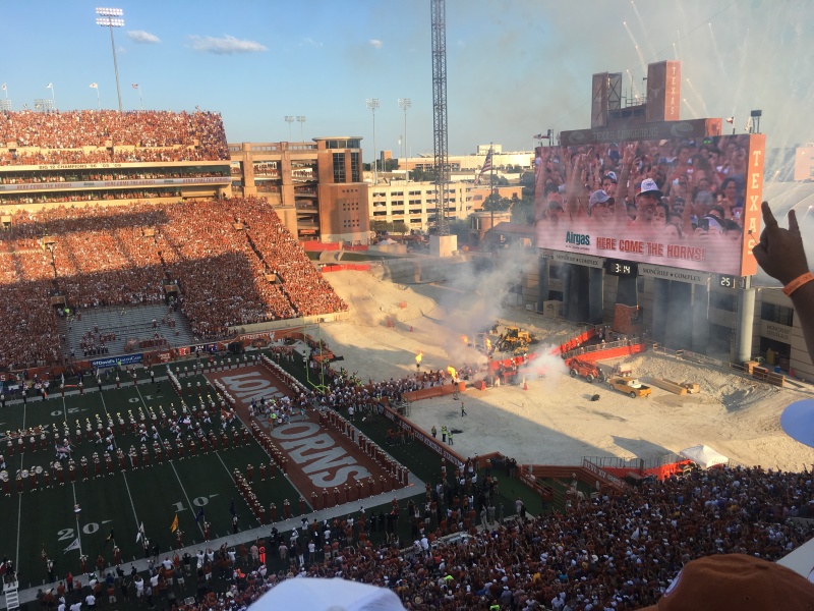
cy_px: 306
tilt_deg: -11.0
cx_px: 407
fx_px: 682
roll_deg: +2.2
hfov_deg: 61.7
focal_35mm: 29
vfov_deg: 48.2
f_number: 2.2
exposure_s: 1/894
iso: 25
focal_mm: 4.15
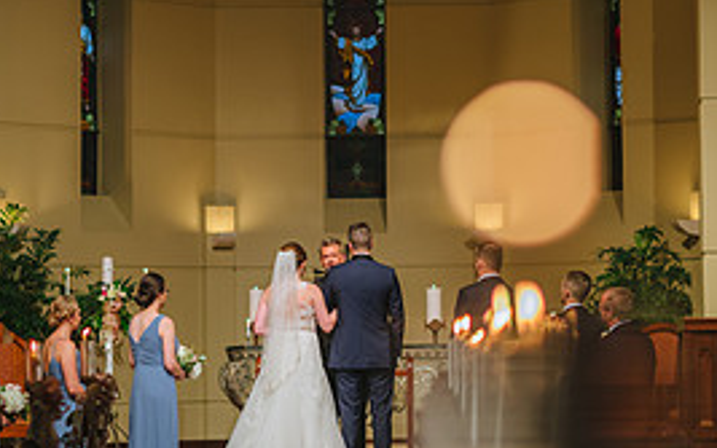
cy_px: 99
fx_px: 2854
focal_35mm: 146
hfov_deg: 14.3
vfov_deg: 9.0
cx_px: 338
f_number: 2
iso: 640
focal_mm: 85
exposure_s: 1/250
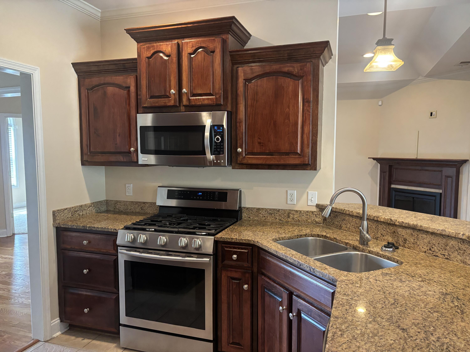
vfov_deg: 53.1
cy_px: 176
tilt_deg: -6.2
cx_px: 235
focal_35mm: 26
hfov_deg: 67.3
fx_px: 353
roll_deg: -0.5
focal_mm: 5.96
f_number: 1.6
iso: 400
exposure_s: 1/60
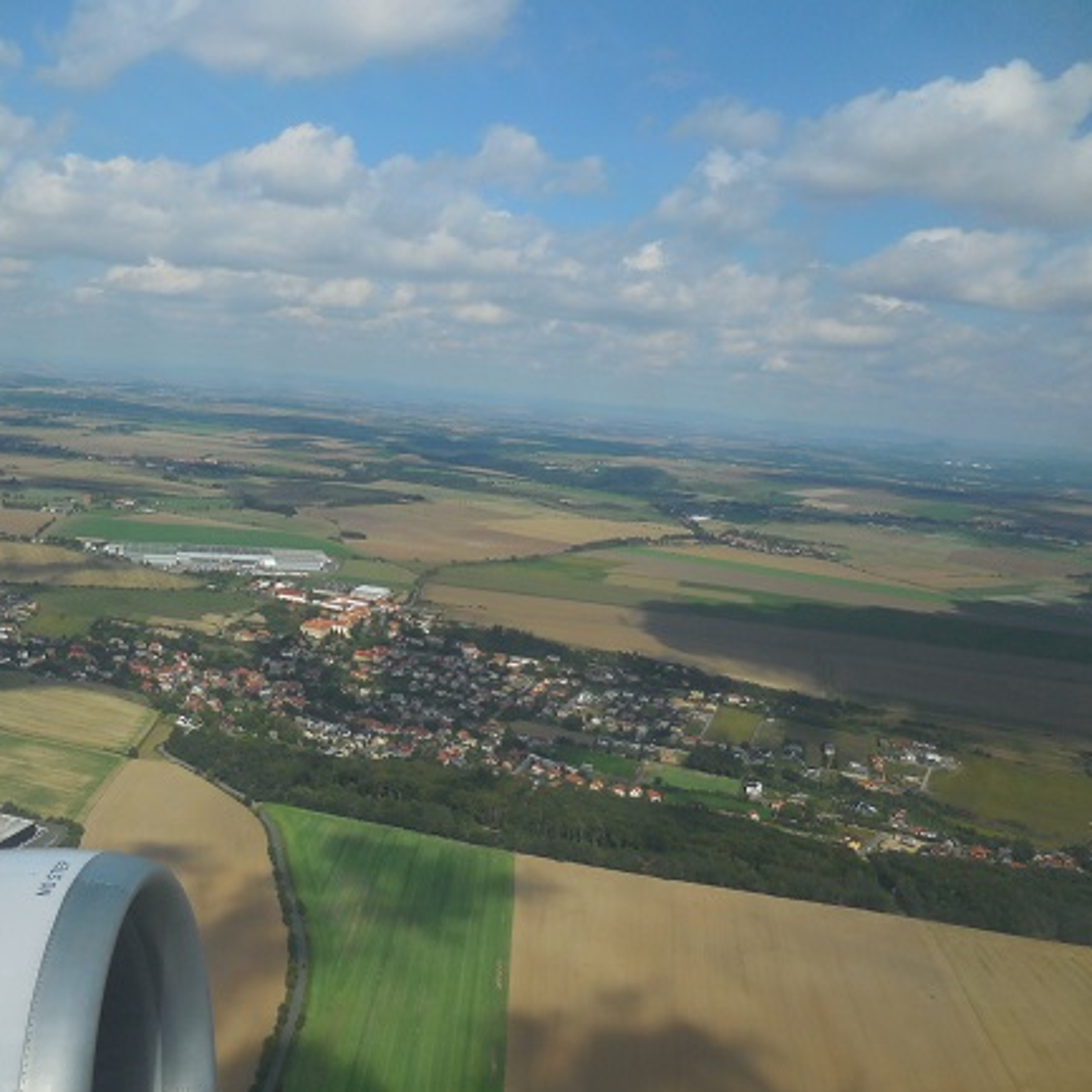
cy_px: 551
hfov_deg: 53.5
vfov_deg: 54.0
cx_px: 421
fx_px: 1071
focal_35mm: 30
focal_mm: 4.5
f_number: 6.6
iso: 125
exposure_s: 1/640
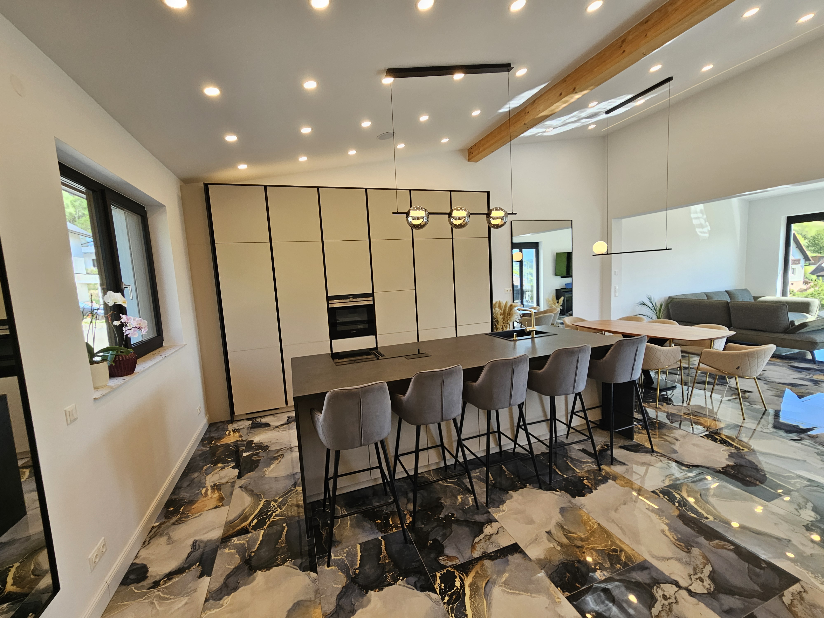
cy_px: 309
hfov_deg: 106.2
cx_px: 412
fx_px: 309
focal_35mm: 13
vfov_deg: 89.9
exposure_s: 1/190
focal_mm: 2.2
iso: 125
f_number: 2.2
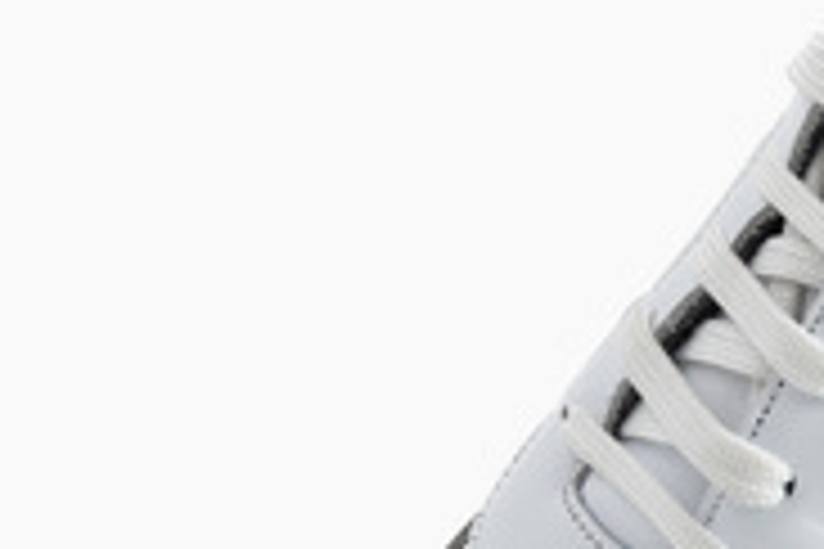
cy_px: 313
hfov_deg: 8.4
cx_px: 1747
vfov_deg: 5.9
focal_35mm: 231
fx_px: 5287
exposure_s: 1/160
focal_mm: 47
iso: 200
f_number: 8
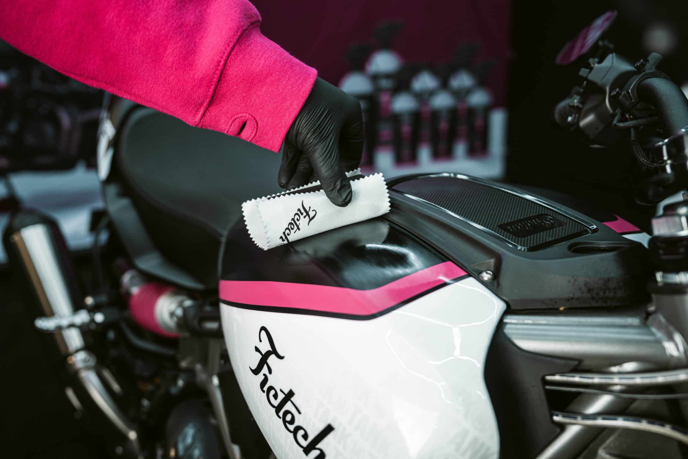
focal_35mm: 31
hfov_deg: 60.3
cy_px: 230
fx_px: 592
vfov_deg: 42.3
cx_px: 344
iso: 160
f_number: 2.8
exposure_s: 1/160
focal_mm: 31
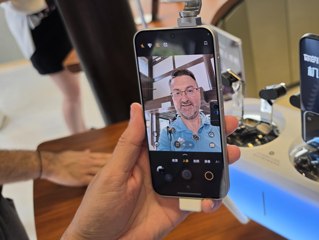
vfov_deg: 38.2
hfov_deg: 47.8
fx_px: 341
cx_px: 248
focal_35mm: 37
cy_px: 76
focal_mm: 6.5
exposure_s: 1/100
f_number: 1.4
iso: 10
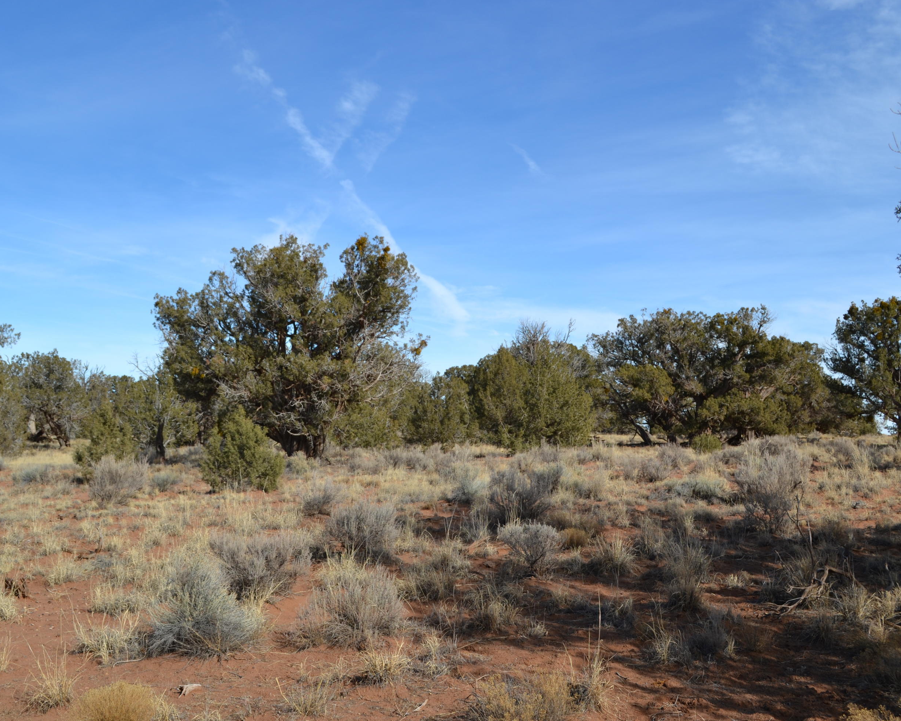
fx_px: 1013
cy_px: 365
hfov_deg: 47.9
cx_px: 440
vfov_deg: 39.2
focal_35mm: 38
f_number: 8
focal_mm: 22
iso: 100
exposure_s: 1/250
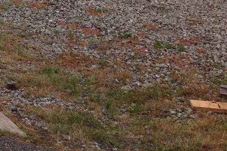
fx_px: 838
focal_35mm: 133
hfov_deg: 14.0
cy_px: -125
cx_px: -162
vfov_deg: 9.8
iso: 50
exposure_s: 1/737
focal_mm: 4.28
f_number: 2.4
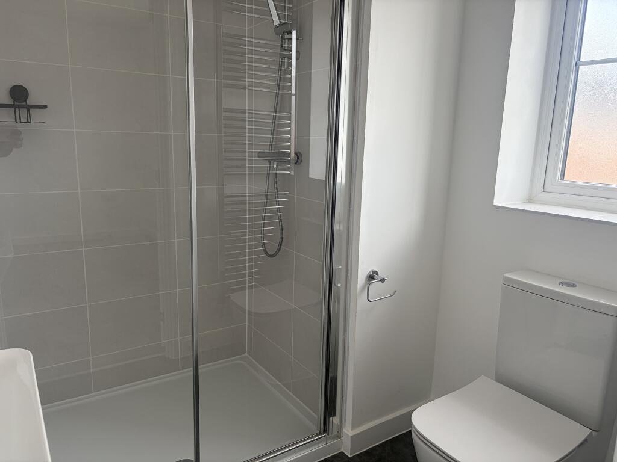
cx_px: 308
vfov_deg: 53.1
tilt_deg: -11.0
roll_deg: -1.9
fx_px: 463
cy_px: 231
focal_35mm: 26
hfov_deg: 67.3
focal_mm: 5.96
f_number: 1.6
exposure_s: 1/218
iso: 100
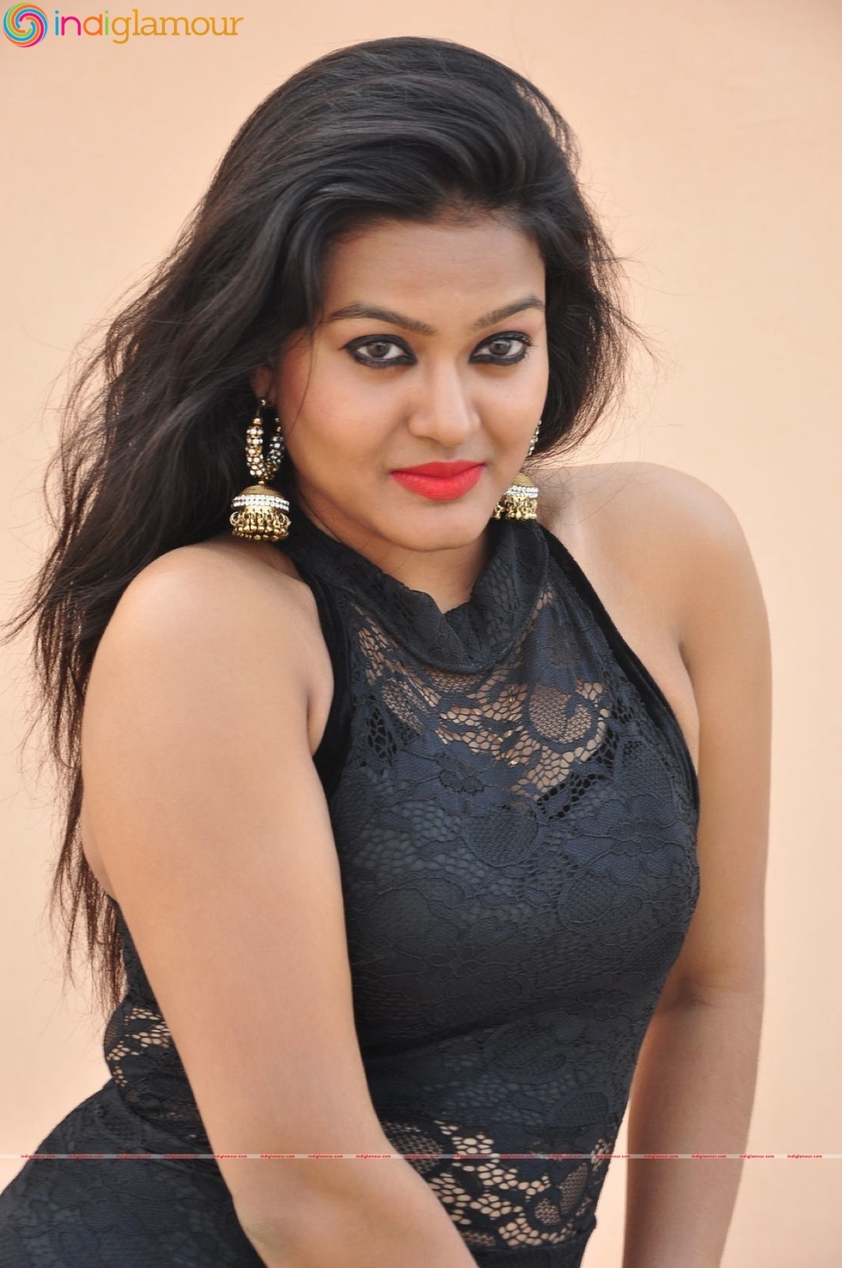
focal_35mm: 99
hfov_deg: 13.8
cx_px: 421
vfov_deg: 20.6
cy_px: 634
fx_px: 3484
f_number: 6.3
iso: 400
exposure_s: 1/125
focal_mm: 66
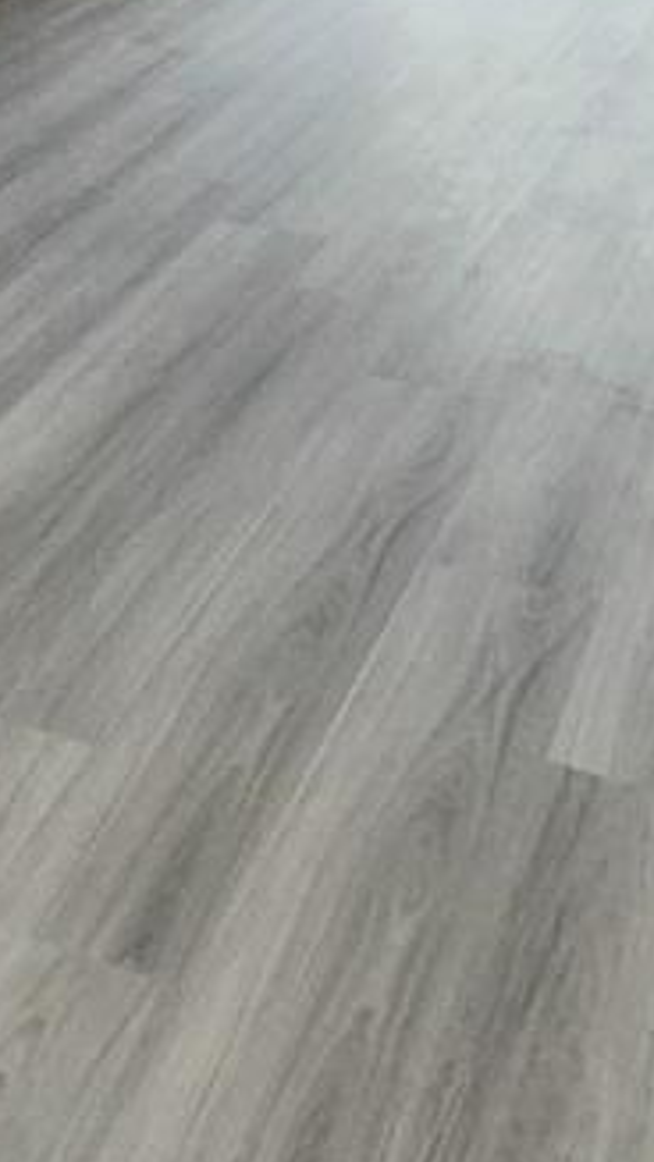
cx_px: -224
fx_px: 2003
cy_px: -553
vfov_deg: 25.1
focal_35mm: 65
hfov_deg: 17.3
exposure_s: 1/120
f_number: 2.2
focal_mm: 1.74
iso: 80
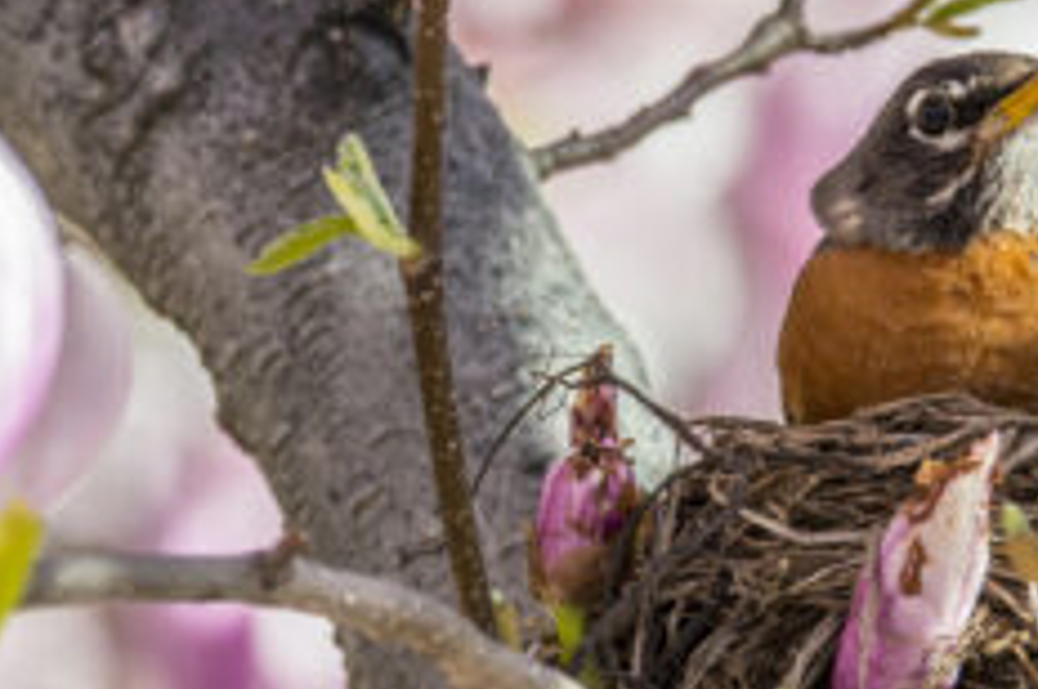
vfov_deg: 1.3
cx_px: 828
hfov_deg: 2.0
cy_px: 268
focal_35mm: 1025
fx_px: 29513
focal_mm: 350
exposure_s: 1/1250
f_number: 8
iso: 800
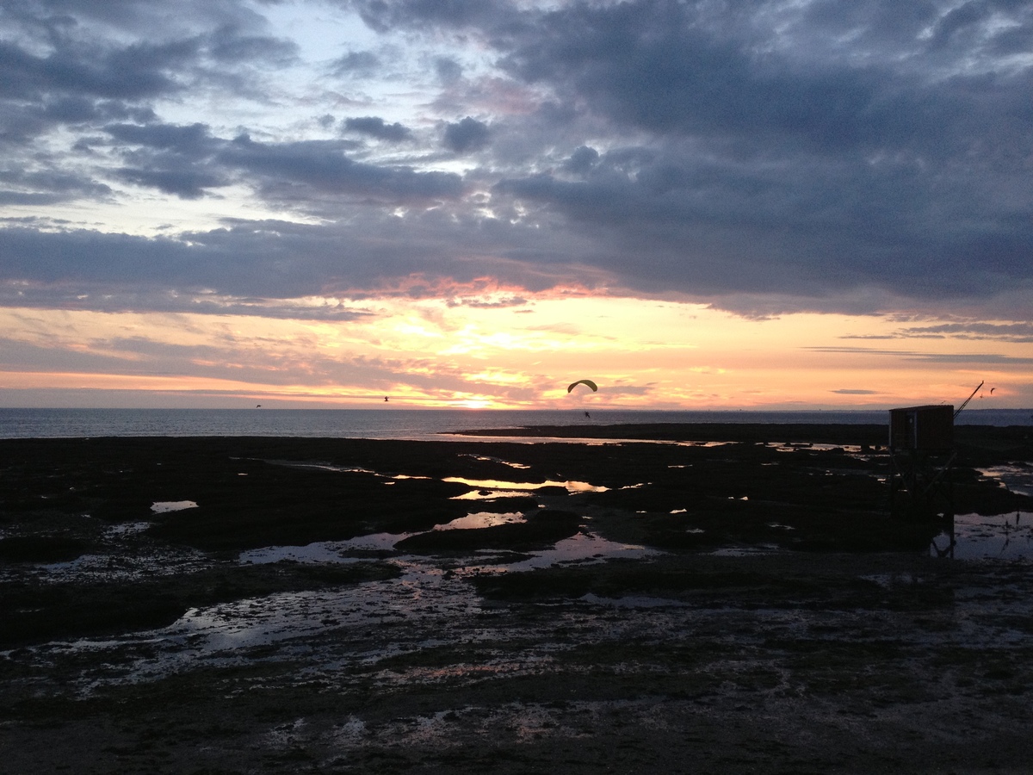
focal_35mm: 35
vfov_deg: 40.7
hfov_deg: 52.6
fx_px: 1044
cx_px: 516
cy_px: 388
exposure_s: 1/120
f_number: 2.4
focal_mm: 4.28
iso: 100
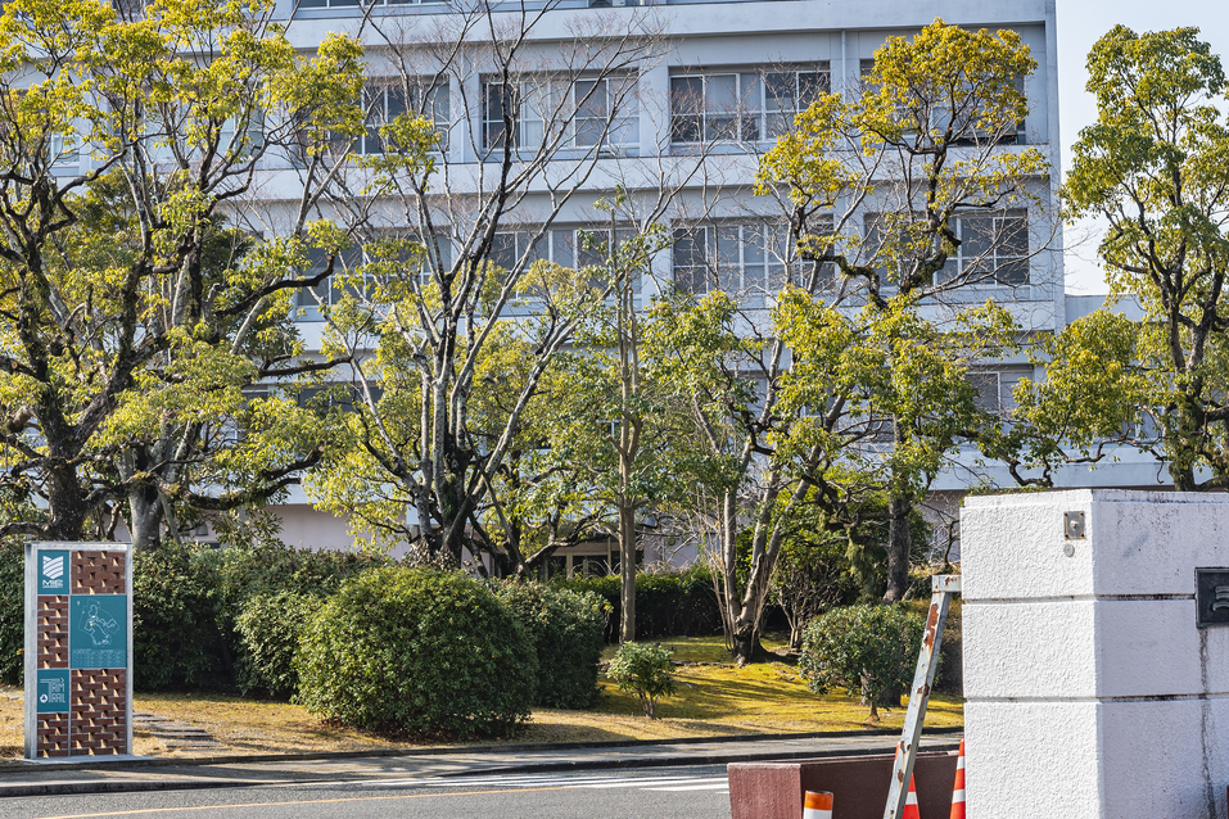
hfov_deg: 21.7
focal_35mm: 94
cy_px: 311
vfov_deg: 14.5
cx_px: 641
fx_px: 3209
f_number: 11
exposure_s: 1/100
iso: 100
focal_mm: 45
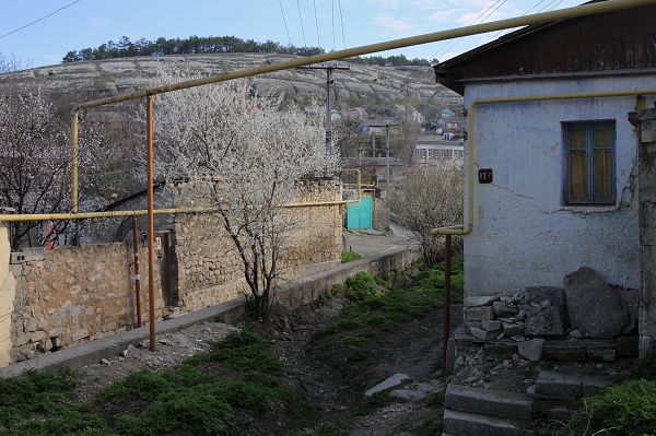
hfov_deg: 53.2
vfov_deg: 36.8
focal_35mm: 36
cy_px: 218
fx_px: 655
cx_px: 328
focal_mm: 24
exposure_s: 1/320
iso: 200
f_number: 7.1
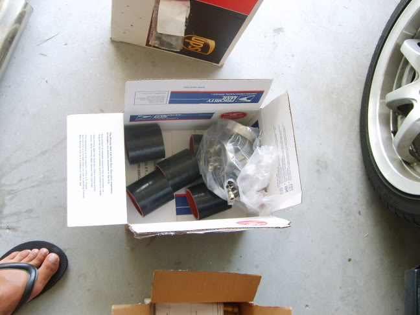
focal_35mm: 35
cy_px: 158
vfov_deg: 40.7
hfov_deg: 52.6
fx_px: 425
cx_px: 210
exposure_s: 1/30
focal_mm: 5.8
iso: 64
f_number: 2.8
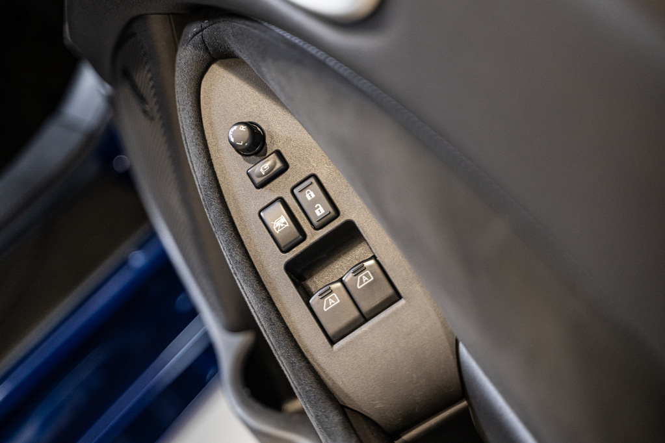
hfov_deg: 27.0
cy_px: 222
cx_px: 332
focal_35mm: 75
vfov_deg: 18.2
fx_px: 1385
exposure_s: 1/160
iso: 1600
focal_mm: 75
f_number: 2.8
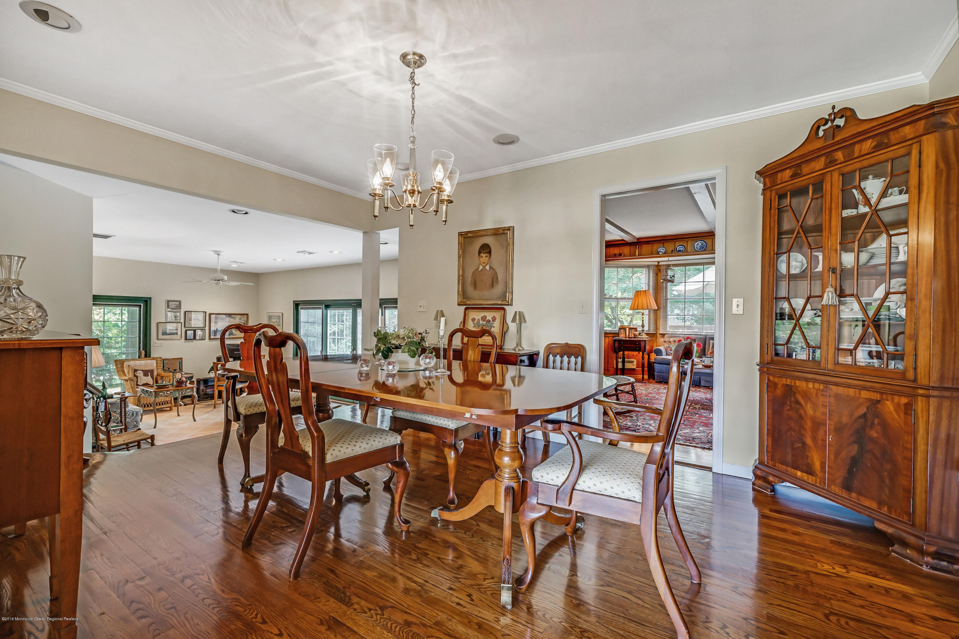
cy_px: 320
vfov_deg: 77.3
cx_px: 480
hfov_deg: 100.4
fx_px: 400
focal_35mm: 15
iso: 400
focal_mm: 15
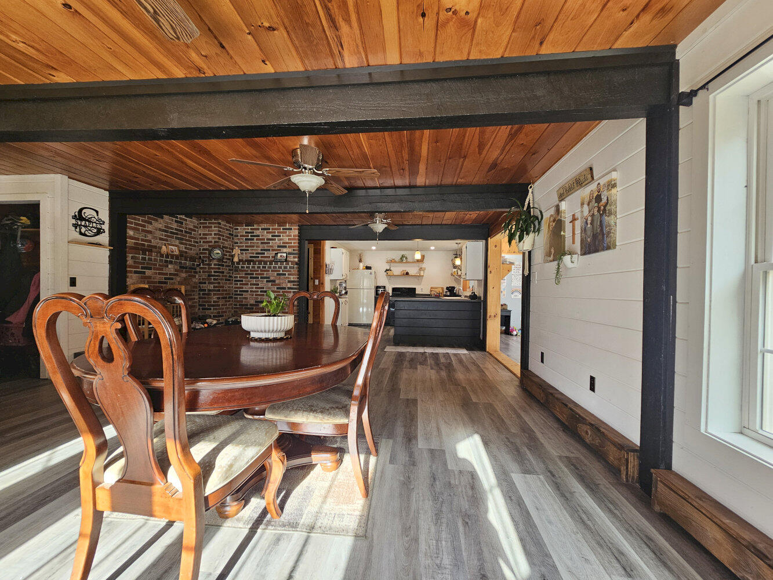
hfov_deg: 106.2
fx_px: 290
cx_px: 386
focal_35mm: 13
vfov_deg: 89.9
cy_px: 290
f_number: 2.2
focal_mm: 2.2
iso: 80
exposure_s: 1/60
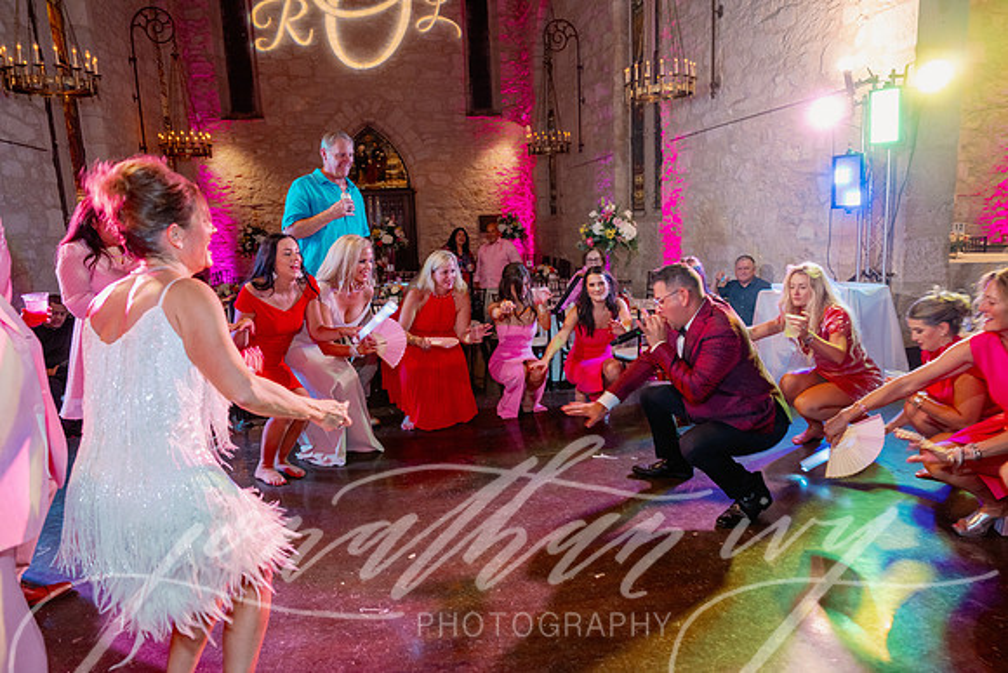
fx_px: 672
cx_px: 504
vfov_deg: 53.2
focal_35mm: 24
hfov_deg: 73.7
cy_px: 336
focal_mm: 24
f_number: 3.5
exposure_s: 1/60
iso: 1250
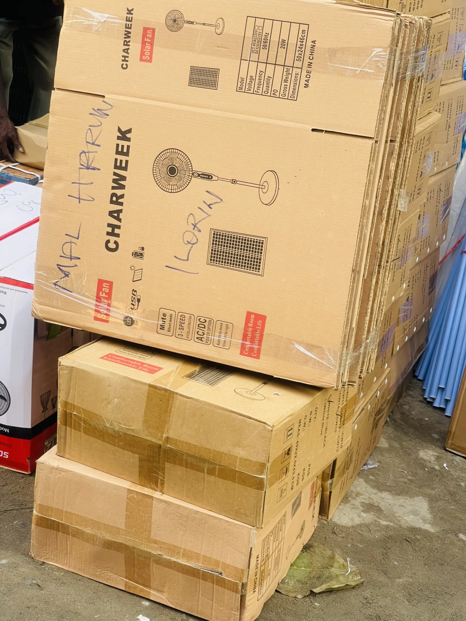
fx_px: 1149
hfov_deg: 22.9
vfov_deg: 30.3
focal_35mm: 64
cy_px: 310
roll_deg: -7.3
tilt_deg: -23.3
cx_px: 233
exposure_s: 1/99
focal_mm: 7.5
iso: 50
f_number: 2.2
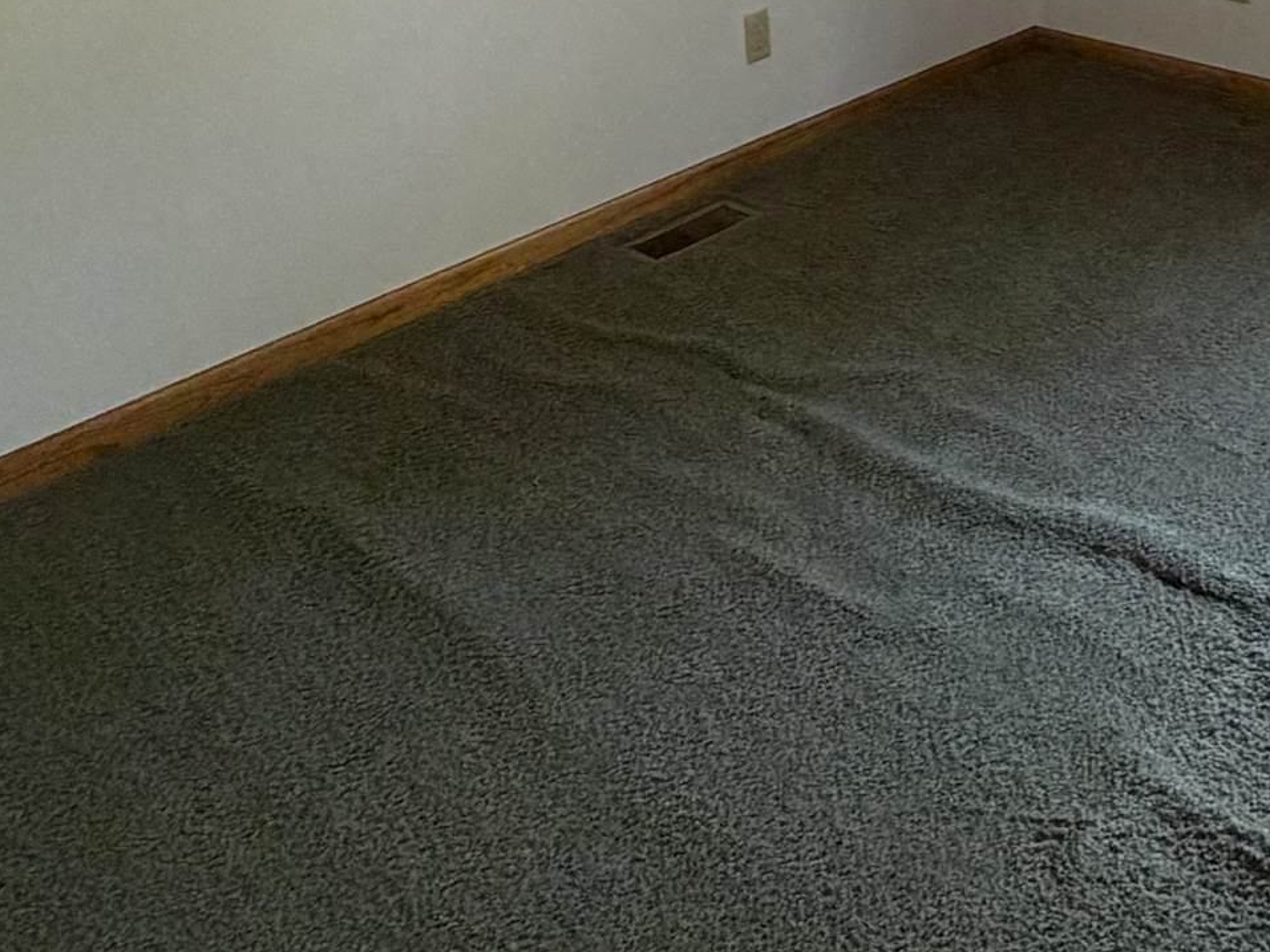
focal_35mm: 45
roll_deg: +1.6
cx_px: 1039
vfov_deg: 25.0
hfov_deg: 40.1
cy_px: -459
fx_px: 1651
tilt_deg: -1.5
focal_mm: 2.22
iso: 400
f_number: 2.2
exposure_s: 1/60
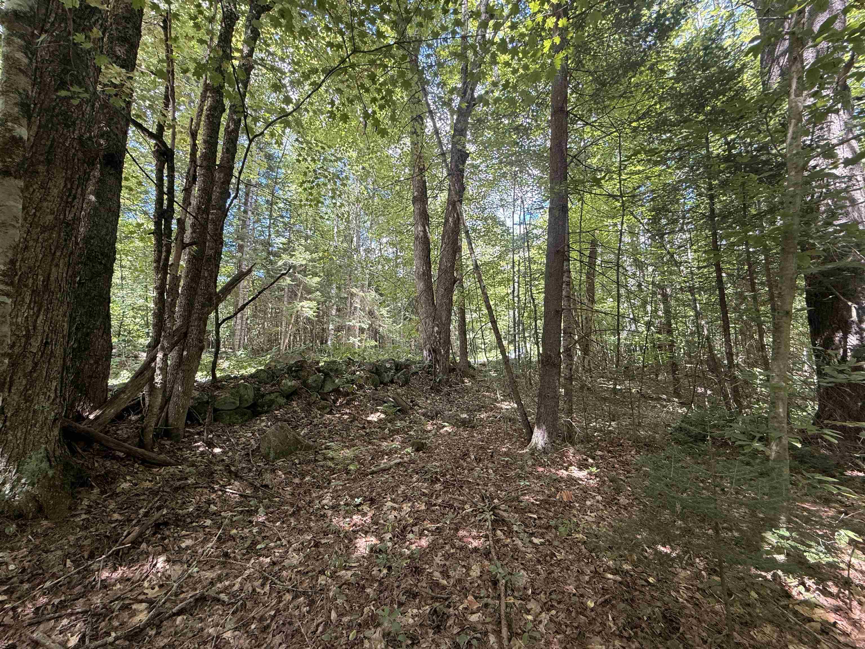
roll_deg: +0.5
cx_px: 432
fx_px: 350
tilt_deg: +7.4
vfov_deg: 85.7
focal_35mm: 14
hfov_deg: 102.1
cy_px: 324
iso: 125
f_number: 2.2
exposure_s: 1/99
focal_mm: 2.22
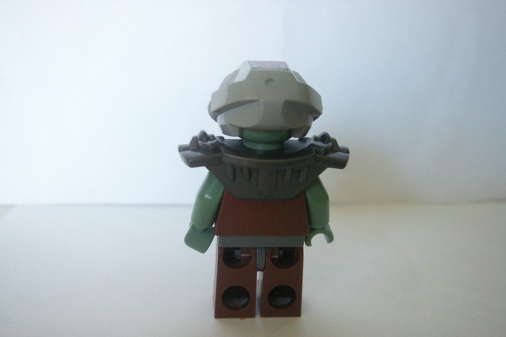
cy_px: 179
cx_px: 255
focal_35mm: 39
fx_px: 548
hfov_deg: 49.5
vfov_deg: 34.2
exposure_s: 1/25
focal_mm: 7.7
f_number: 3.5
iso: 160
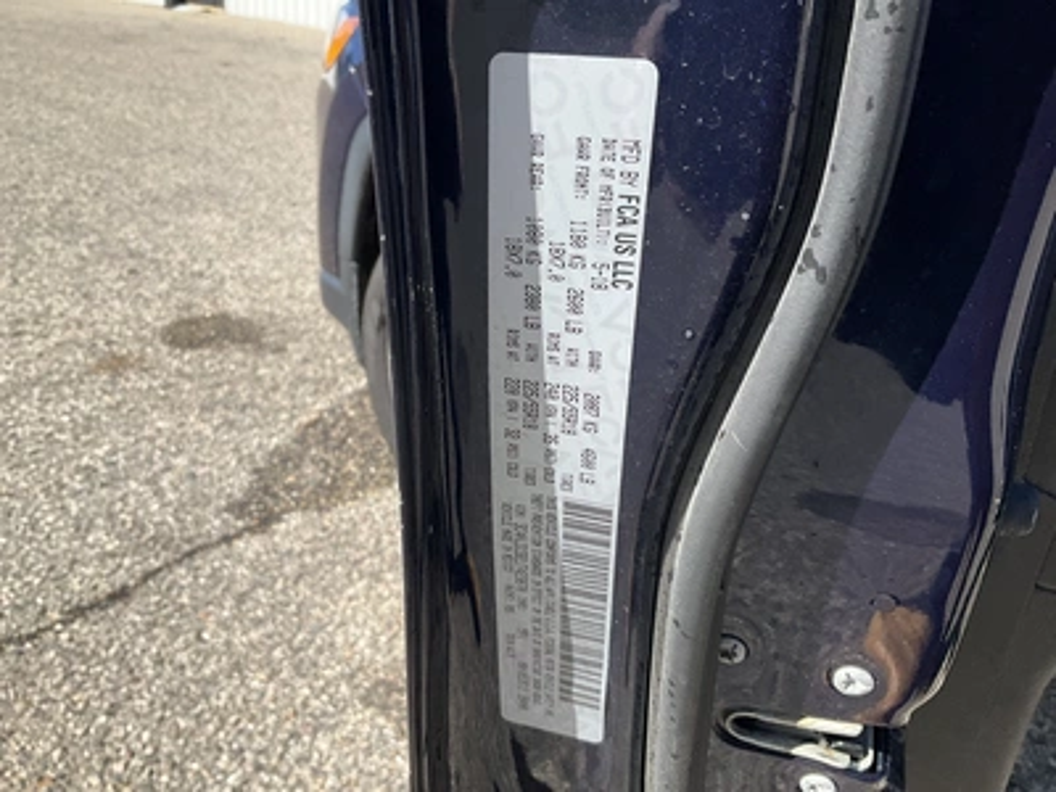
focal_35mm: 29
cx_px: 528
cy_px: 396
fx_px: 885
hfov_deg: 61.7
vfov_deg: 48.2
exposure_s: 1/978
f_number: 1.8
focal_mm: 3
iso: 25
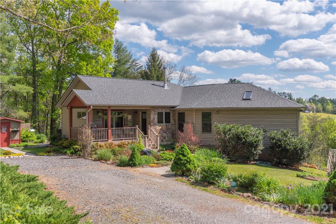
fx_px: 327
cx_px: 168
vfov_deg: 37.9
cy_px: 112
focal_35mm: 35
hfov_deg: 54.4
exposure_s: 1/2000
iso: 400
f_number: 7.1
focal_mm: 35
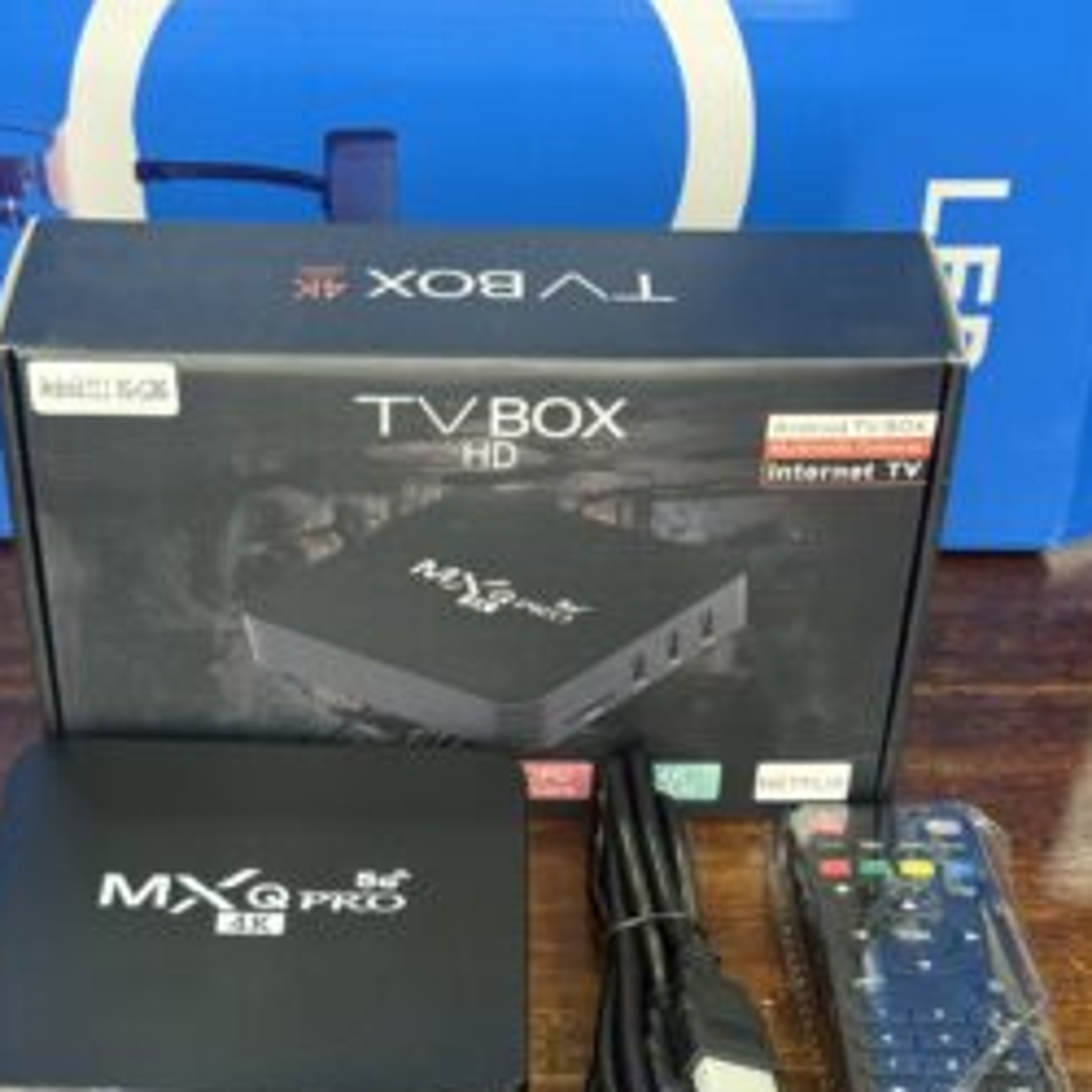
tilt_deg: -37.3
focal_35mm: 68
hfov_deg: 25.3
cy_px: 799
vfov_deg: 25.1
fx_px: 2427
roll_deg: -1.3
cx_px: 467
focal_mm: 6.76
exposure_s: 1/33
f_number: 1.78
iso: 200
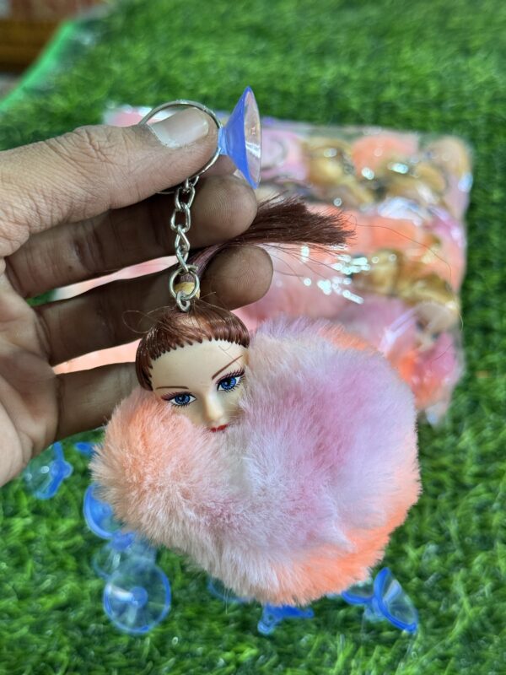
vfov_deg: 39.7
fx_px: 936
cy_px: 338
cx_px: 253
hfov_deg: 30.3
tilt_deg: -27.2
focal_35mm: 48
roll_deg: -0.5
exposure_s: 1/100
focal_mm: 6.76
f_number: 1.78
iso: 100
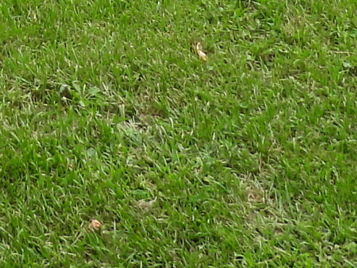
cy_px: -419
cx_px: -234
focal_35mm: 146
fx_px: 1506
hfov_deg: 12.6
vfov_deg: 9.0
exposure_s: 1/250
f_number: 2.8
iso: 100
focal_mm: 4.3
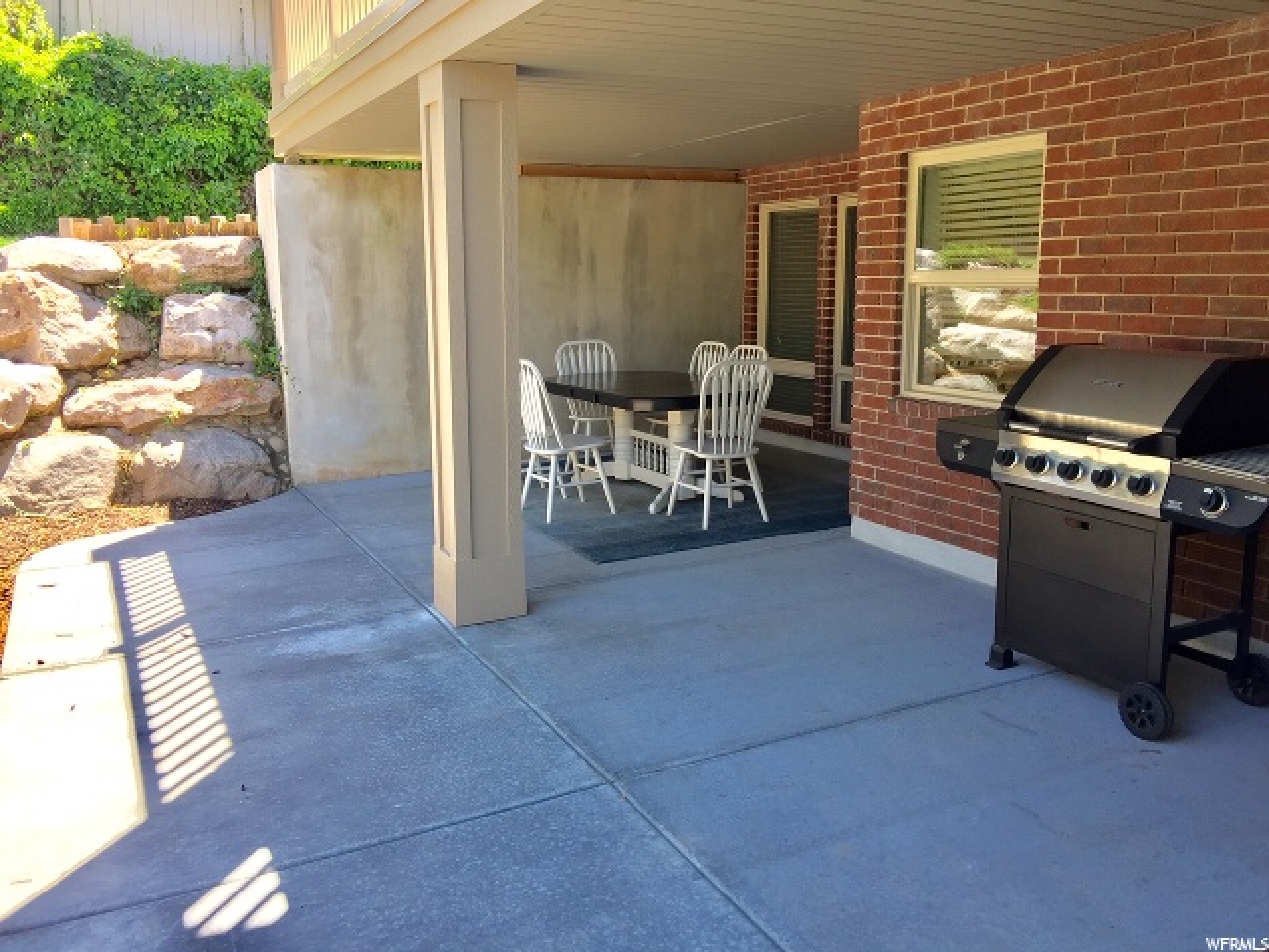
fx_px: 1063
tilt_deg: -10.8
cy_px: 476
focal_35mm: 29
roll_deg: +0.7
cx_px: 634
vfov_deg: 48.2
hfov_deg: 61.7
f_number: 2.2
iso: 32
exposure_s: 1/165
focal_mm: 4.15
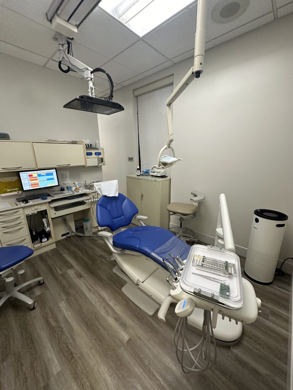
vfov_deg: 102.1
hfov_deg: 85.7
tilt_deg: -15.7
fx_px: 158
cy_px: 195
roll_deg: +0.8
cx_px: 146
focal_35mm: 14
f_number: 2.2
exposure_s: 1/120
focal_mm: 2.22
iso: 250
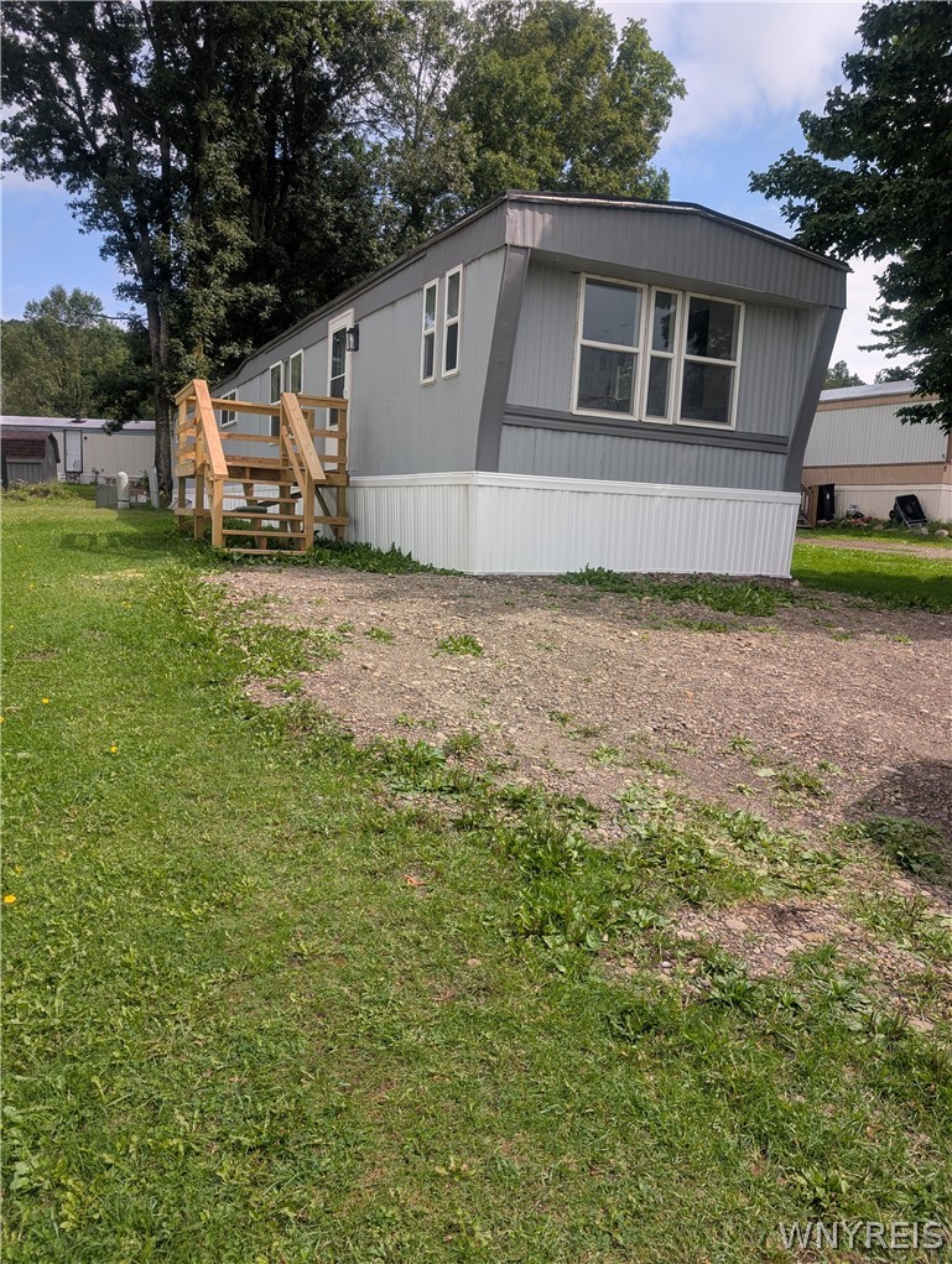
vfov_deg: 71.5
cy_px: 632
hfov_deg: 56.9
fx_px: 878
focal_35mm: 24
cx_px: 476
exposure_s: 1/1193
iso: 20
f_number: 1.68
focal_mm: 6.9
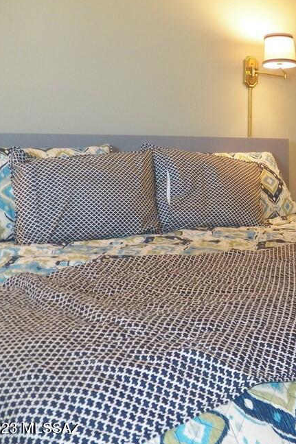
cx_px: 314
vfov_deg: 43.5
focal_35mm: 45
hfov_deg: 27.6
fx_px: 555
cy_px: 194
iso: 320
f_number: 2.8
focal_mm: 4.9
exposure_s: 1/30
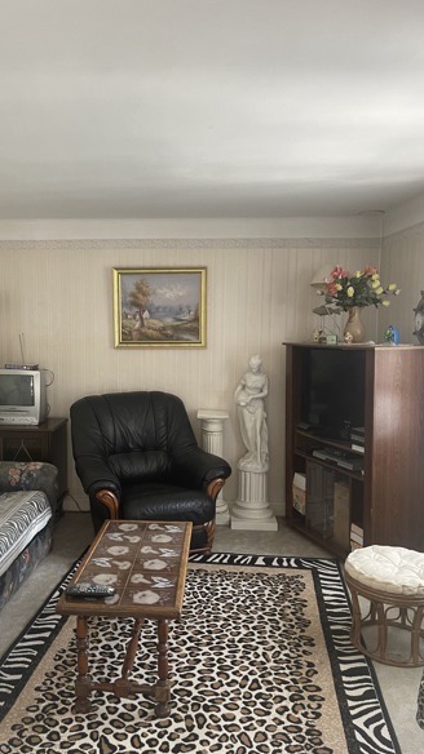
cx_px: 165
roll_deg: -0.3
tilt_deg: -6.3
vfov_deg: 67.9
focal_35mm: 28
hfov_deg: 41.2
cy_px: 378
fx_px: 560
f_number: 1.6
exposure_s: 1/60
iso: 200
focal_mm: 5.1
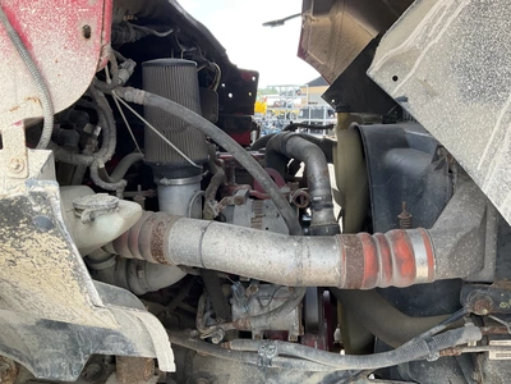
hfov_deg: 61.7
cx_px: 256
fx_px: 428
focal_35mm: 29
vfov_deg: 48.2
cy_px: 192
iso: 32
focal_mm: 3
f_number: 1.8
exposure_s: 1/172
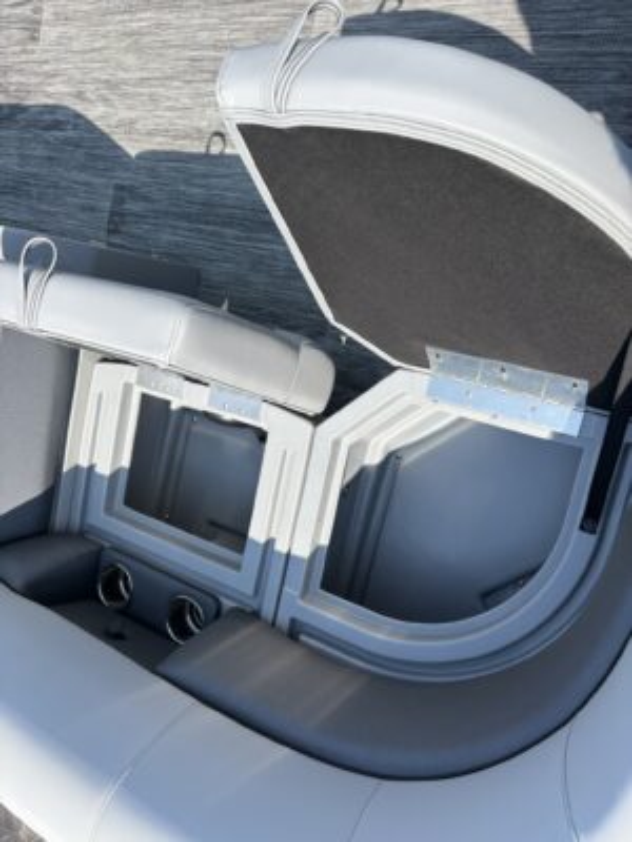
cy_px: 421
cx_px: 316
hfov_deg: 53.1
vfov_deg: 67.3
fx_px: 633
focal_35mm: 26
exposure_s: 1/2105
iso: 50
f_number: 1.6
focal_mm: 5.96
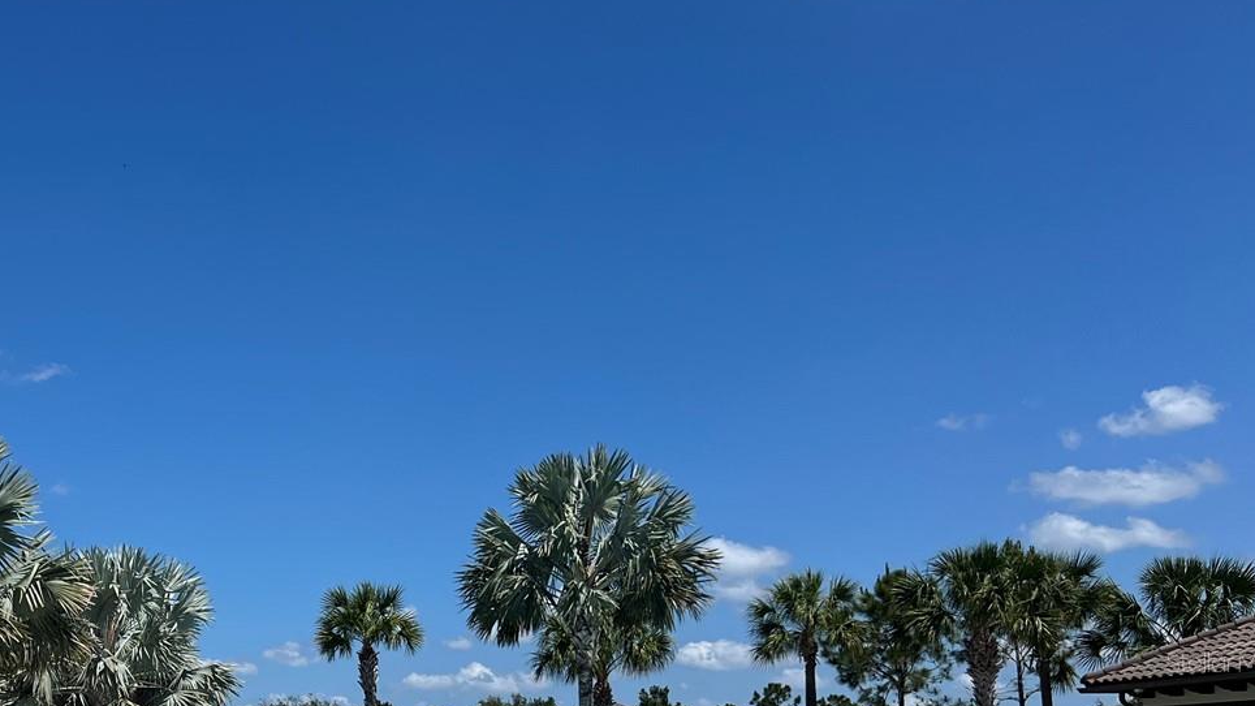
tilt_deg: +3.1
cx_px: 247
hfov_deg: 41.8
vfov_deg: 24.5
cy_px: 662
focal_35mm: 47
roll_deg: +0.7
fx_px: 1564
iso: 50
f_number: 1.5
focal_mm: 5.7
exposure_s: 1/8000
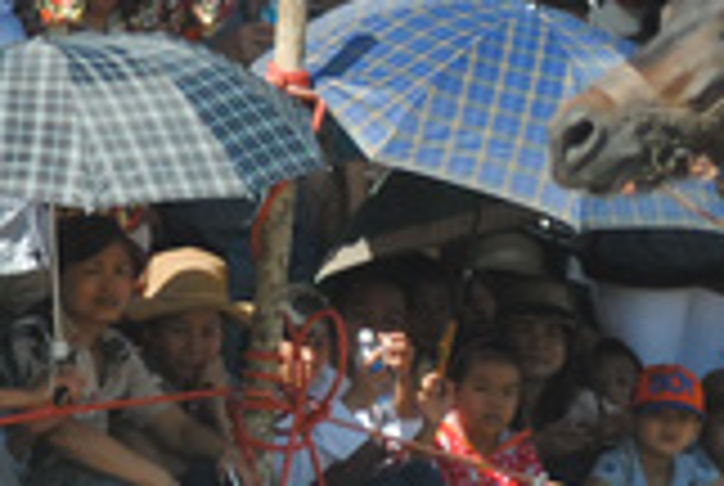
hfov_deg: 1.8
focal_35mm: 1140
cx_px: 369
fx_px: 22970
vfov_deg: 1.2
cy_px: 79
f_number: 6.3
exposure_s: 1/2000
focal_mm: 185
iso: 800
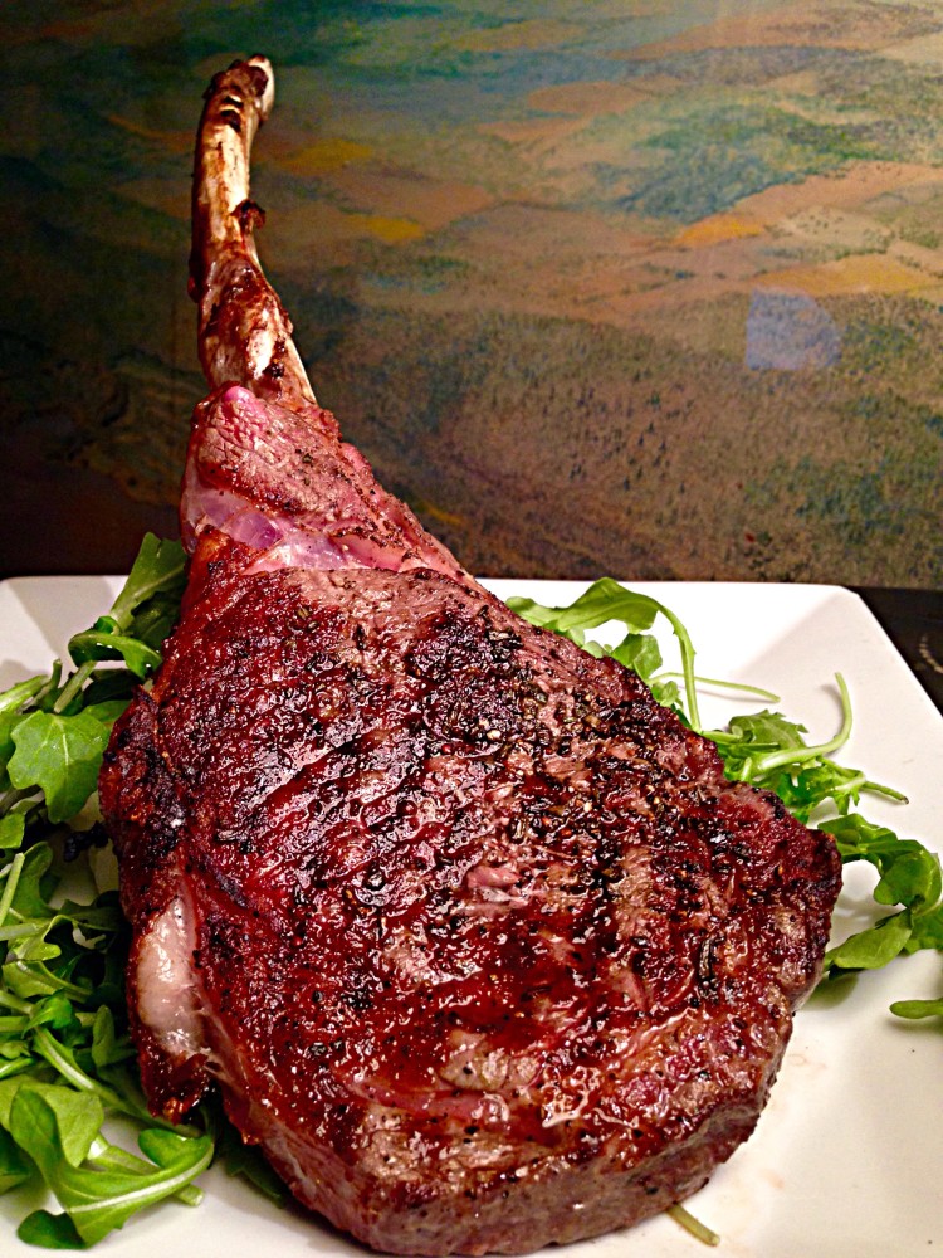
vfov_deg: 55.4
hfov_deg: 42.9
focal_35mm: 33
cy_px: 629
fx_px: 1199
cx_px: 472
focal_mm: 4.12
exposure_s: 1/20
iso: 125
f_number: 2.4
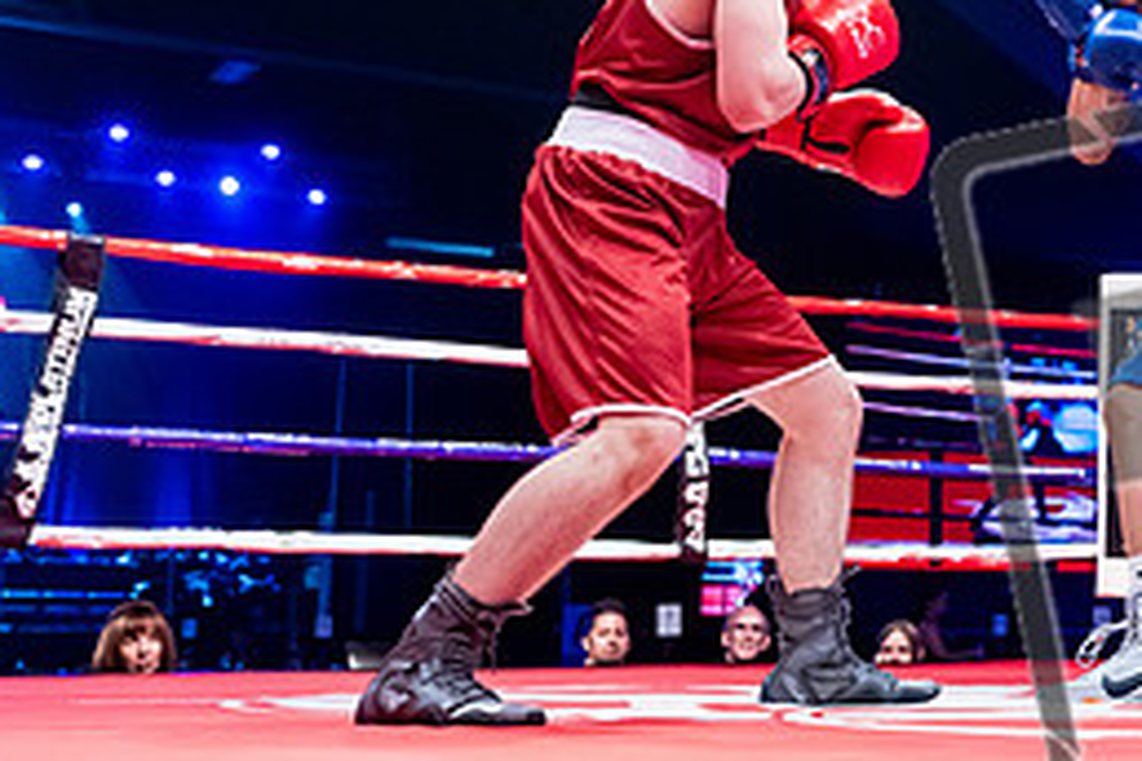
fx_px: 1998
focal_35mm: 63
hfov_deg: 31.0
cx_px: 943
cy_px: 215
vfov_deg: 21.4
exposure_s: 1/800
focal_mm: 28
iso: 4000
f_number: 2.8
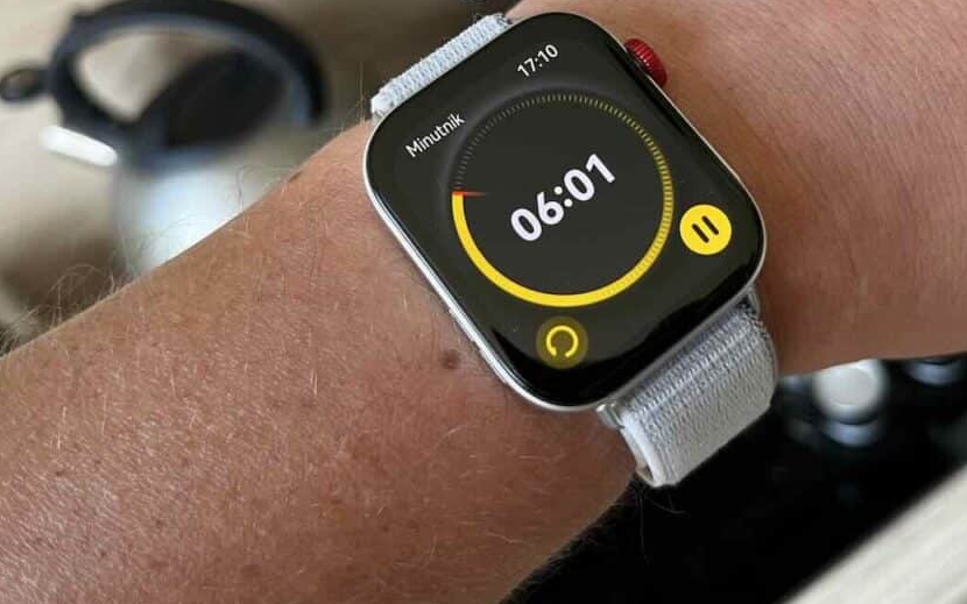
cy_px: 183
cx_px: 542
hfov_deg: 56.5
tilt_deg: -42.9
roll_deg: +25.1
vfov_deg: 36.7
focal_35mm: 34
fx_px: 896
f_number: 1.6
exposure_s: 1/67
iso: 125
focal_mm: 5.1
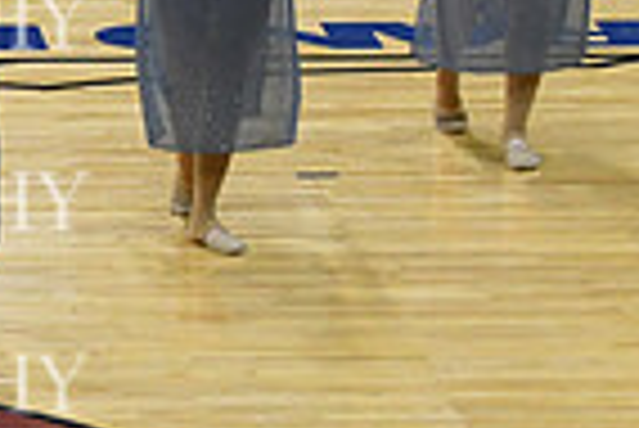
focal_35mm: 441
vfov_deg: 3.1
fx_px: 7836
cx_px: -562
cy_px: 110
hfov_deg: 4.6
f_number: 4
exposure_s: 1/500
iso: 5000
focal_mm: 72
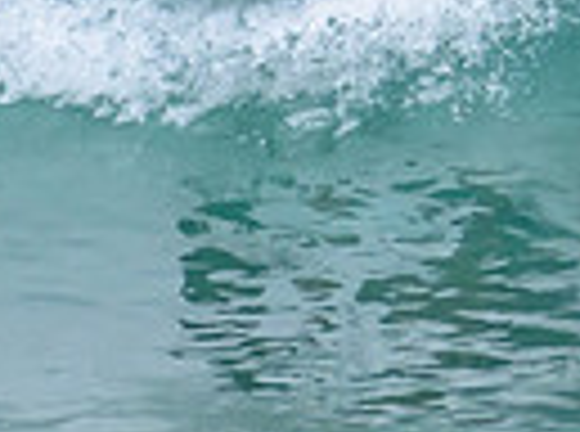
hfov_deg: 0.5
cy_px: -263
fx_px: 72482
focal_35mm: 4338
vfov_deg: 0.3
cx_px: 593
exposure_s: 1/2000
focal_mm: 1000
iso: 3200
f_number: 11
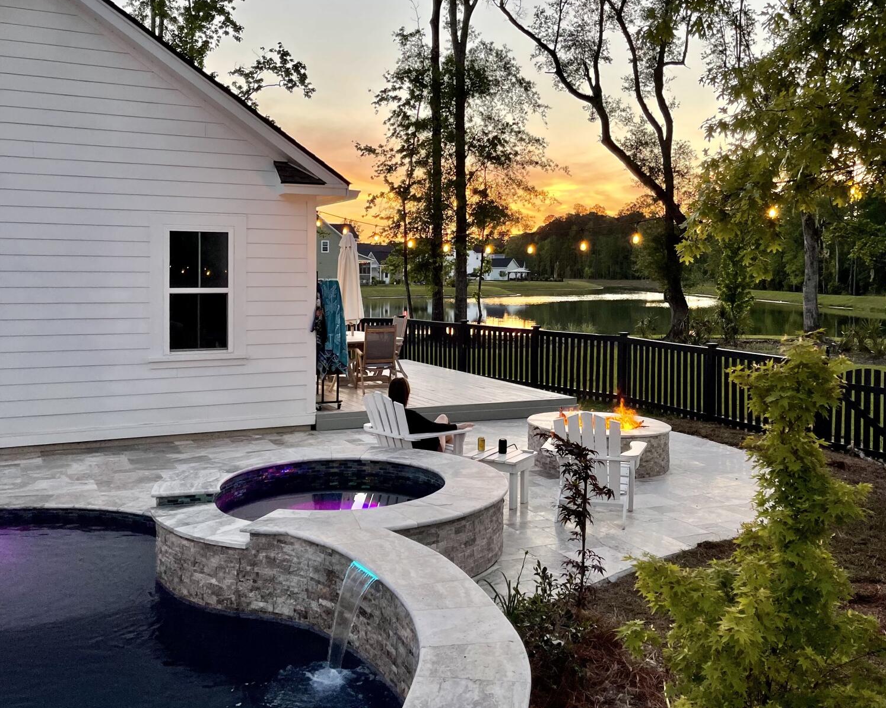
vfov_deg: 43.2
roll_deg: -0.3
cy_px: 294
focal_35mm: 34
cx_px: 444
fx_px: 891
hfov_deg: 52.9
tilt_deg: -0.5
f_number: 1.6
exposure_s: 1/120
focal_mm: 5.1
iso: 80
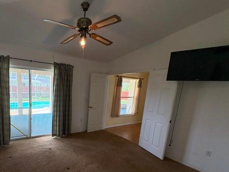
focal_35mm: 20
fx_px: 132
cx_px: 73
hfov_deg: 78.5
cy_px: 114
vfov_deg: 64.4
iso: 125
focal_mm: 2.22
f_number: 2.2
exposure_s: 1/120
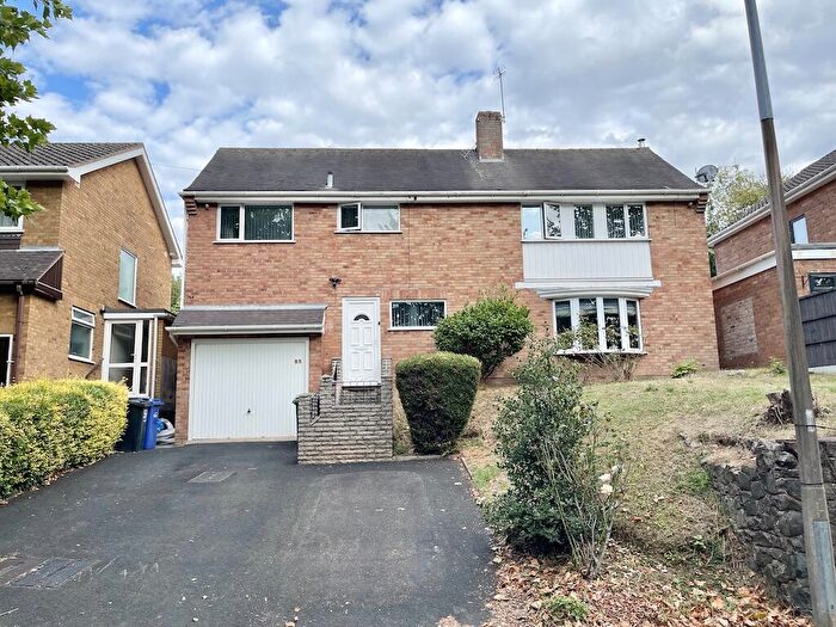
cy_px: 314
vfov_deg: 54.9
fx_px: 604
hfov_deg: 69.4
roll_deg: +1.3
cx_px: 418
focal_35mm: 25
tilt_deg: +8.9
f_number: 1.6
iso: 32
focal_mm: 5.1
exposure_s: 1/1238
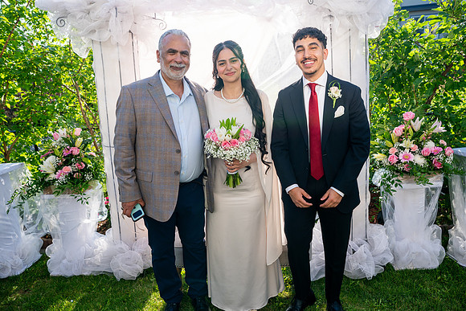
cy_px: 156
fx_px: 363
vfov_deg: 46.4
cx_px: 233
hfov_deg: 65.5
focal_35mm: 28
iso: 200
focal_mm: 28
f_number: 3.5
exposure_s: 1/640
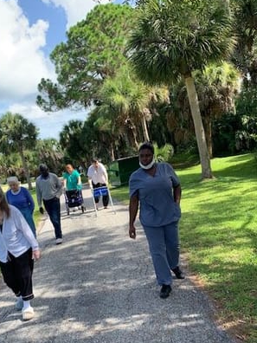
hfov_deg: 40.5
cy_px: 219
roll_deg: +13.3
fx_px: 346
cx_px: 105
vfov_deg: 52.0
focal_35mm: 35
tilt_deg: -11.6
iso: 25
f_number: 1.8
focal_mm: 4.25
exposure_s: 1/543
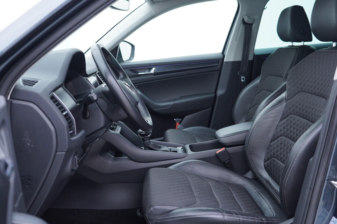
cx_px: 168
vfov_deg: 36.9
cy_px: 112
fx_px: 337
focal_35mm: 36
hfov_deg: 53.1
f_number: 2.8
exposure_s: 1/40
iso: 160
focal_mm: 24
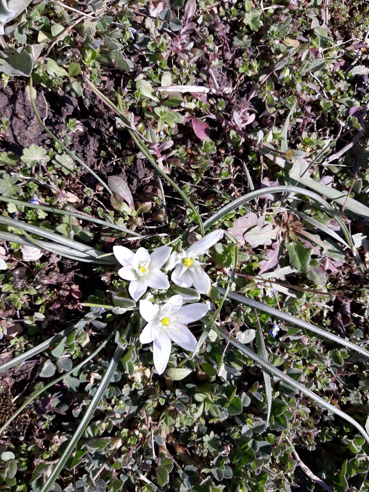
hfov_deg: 51.4
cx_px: 184
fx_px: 384
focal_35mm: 27
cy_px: 246
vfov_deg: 65.3
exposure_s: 1/1271
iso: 40
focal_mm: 3.71
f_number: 1.7
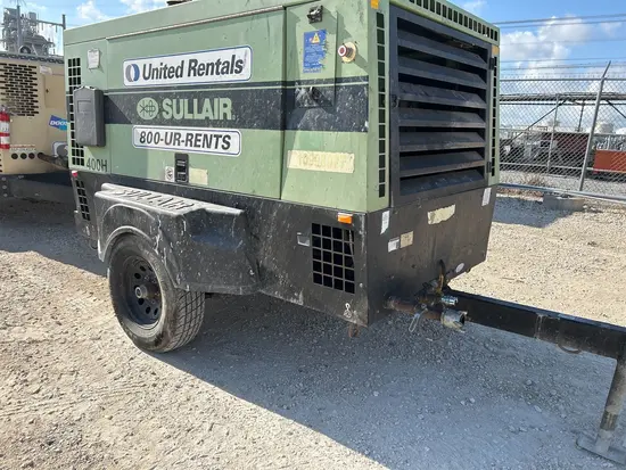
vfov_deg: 53.1
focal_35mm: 26
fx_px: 470
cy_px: 235
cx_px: 313
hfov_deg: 67.3
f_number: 1.5
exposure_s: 1/2762
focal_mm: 5.7
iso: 50
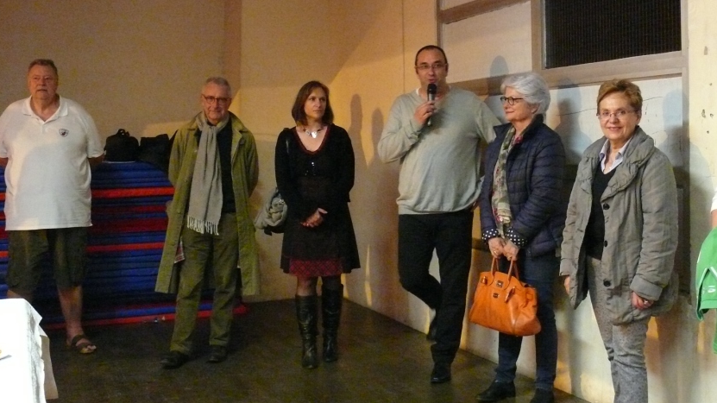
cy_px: 193
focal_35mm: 47
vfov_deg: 25.4
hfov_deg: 43.5
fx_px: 893
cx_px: 437
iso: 800
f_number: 2.8
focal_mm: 7.4
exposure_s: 1/20
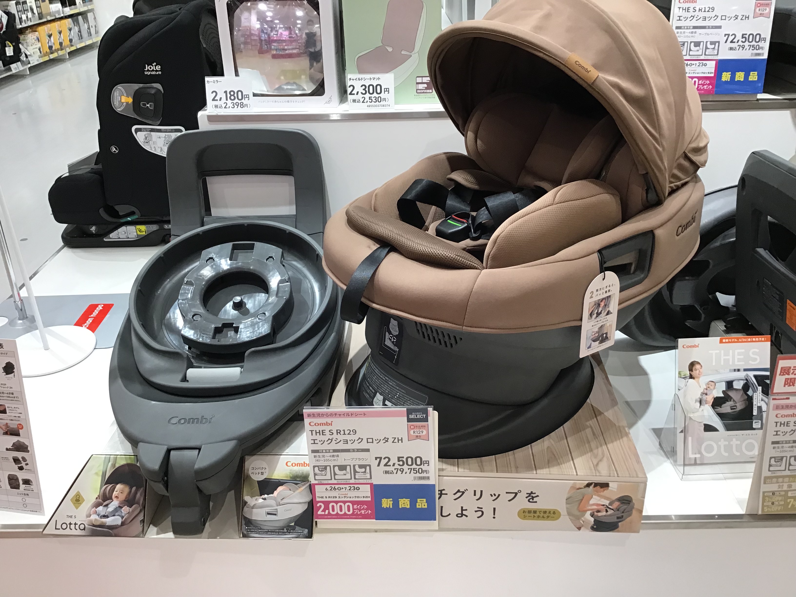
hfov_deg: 58.4
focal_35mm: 31
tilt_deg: -27.8
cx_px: 398
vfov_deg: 45.4
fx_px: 713
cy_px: 298
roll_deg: +2.2
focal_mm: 3.3
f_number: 2.4
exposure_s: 1/30
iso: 32
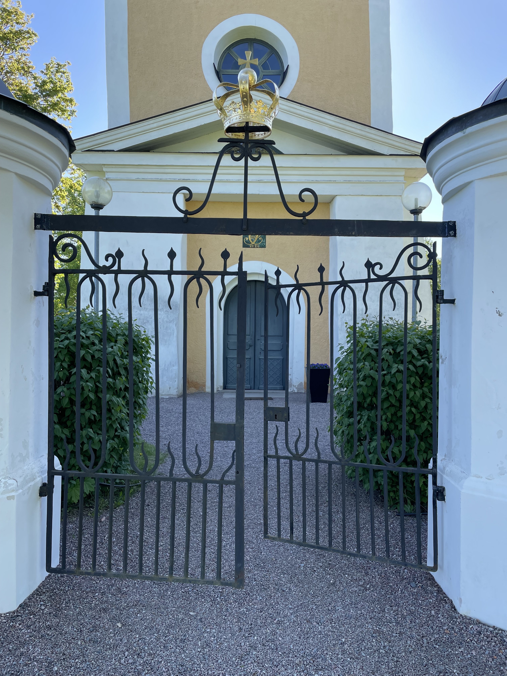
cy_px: 338
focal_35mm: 26
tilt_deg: -1.4
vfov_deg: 67.3
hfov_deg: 53.1
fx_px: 508
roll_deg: -0.6
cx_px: 254
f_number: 1.6
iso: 32
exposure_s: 1/493
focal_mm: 4.2
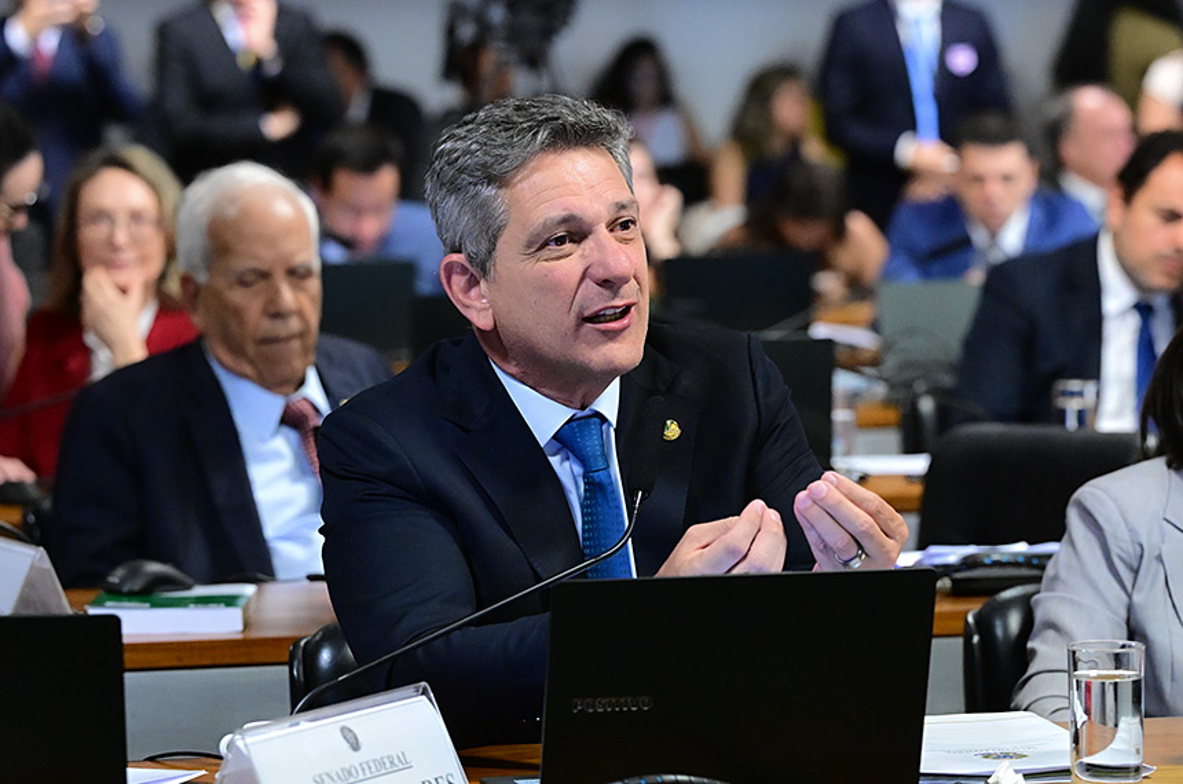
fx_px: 4756
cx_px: 592
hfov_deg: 14.2
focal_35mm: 145
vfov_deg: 9.4
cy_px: 392
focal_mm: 97
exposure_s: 1/250
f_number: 3.5
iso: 6400
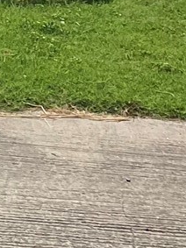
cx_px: -357
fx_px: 1348
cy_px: -267
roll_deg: -0.7
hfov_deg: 7.1
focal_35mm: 188
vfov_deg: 9.7
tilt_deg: +1.1
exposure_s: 1/7692
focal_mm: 4.25
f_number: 1.8
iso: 32
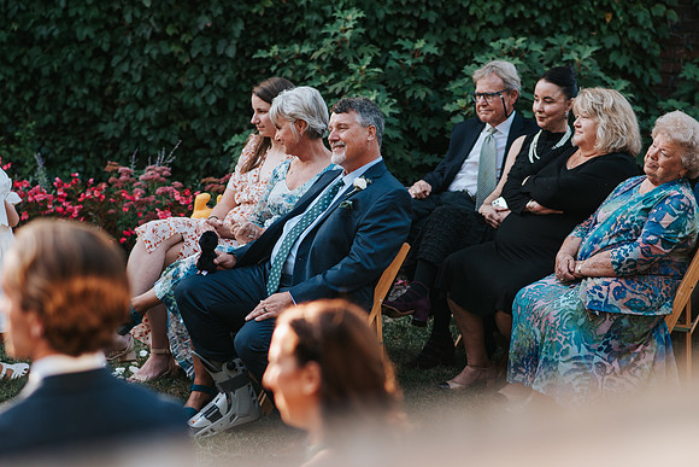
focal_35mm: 128
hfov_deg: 16.1
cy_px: 234
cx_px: 350
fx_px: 2476
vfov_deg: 10.8
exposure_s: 1/320
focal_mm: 85
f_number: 2.8
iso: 200
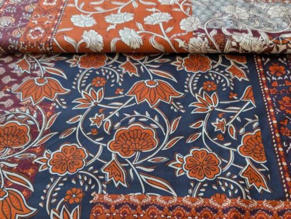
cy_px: 110
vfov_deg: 56.9
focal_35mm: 24
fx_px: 202
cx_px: 146
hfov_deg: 71.6
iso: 81
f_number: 1.68
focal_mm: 6.9
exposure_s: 1/100
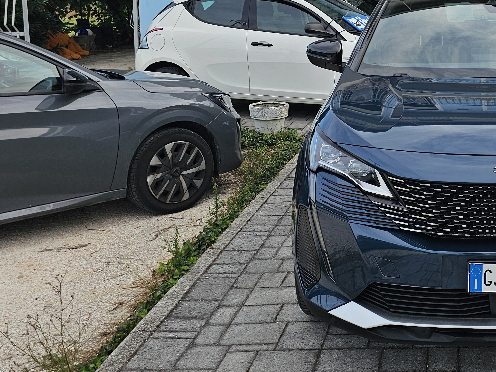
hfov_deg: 35.4
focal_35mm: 49
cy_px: 87
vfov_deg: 29.2
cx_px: 490
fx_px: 702
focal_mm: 6.3
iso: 16
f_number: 1.7
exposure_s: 1/470
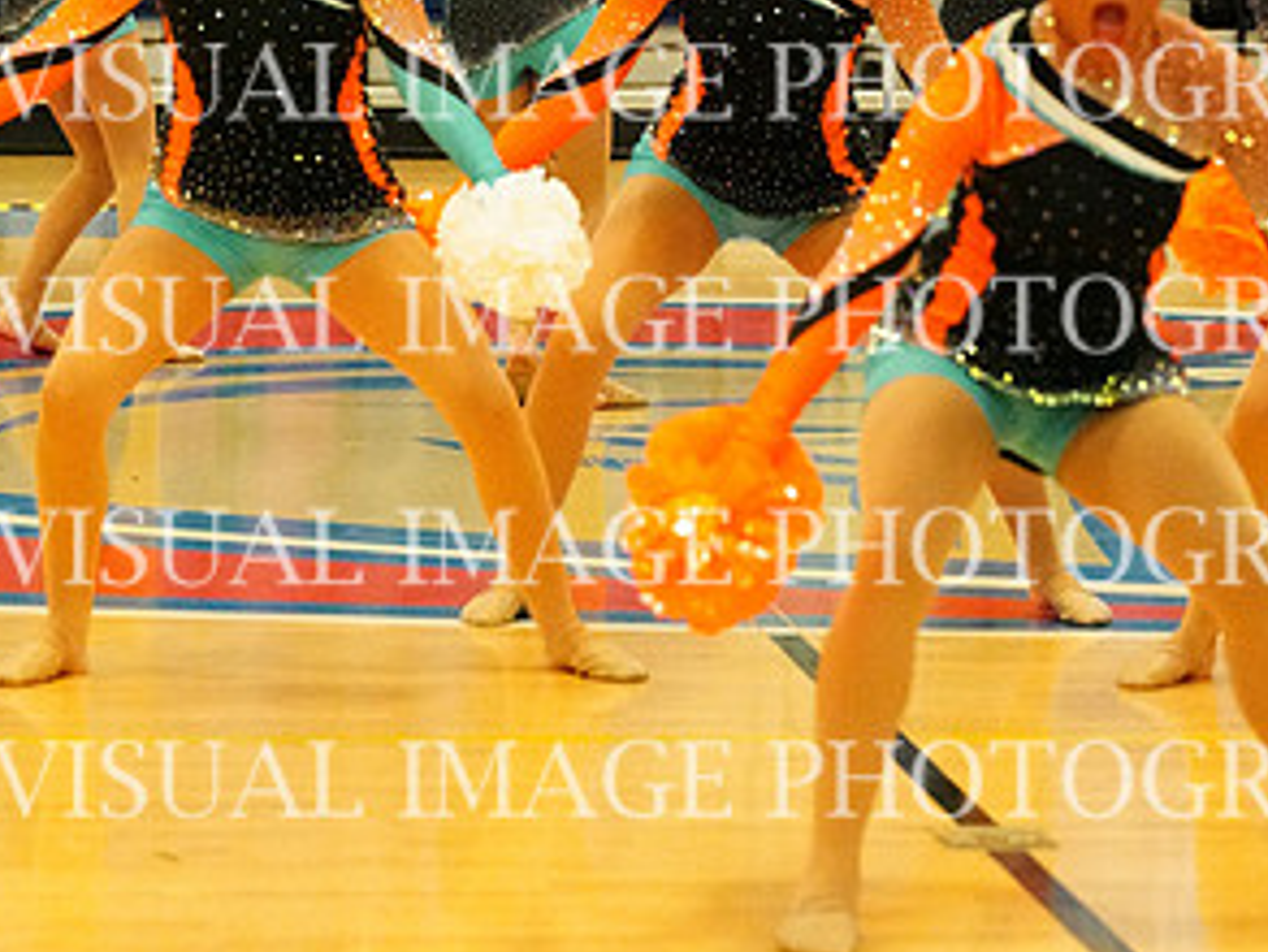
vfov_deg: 8.3
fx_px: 6486
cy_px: -35
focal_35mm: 177
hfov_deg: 11.2
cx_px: 738
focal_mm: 93
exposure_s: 1/1000
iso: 25600
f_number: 4
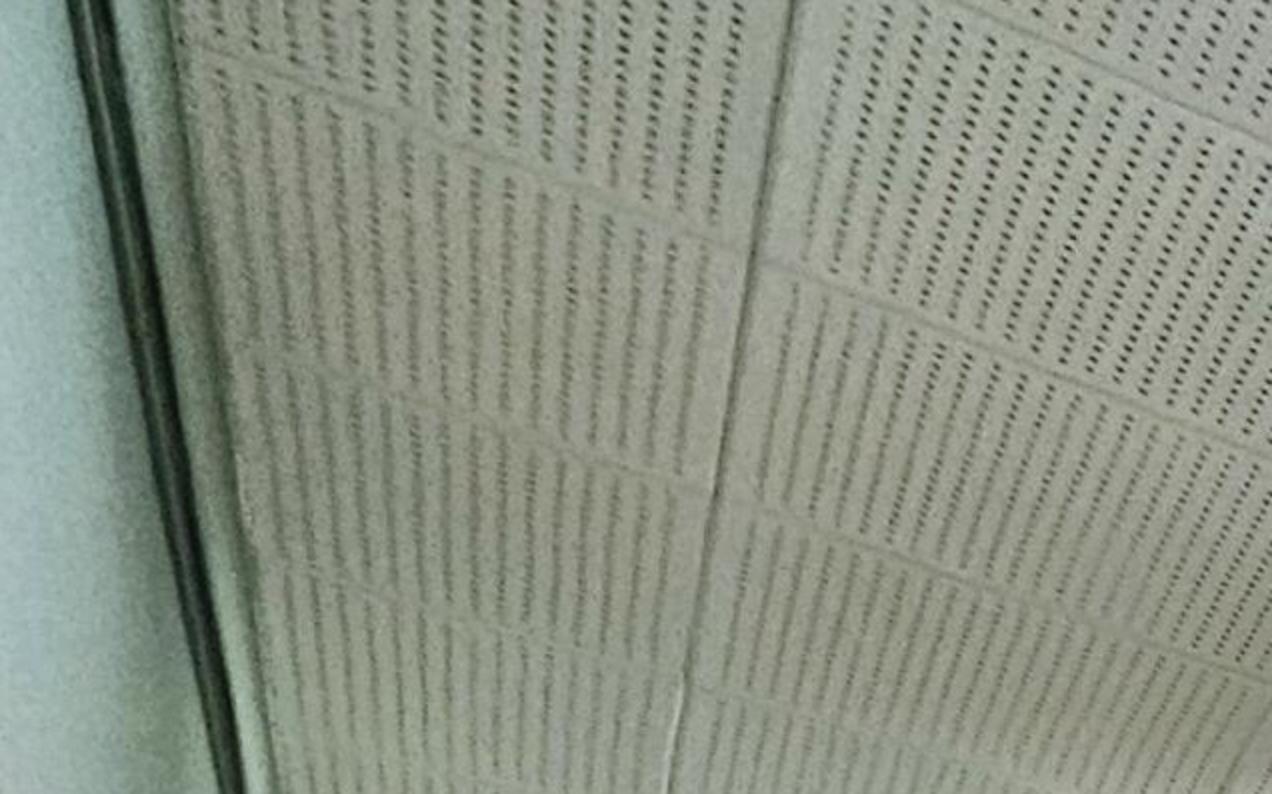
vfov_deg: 12.7
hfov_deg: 15.6
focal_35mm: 65
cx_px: 2996
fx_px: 2253
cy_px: 2136
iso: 200
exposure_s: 1/60.2
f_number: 2.2
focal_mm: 2.2
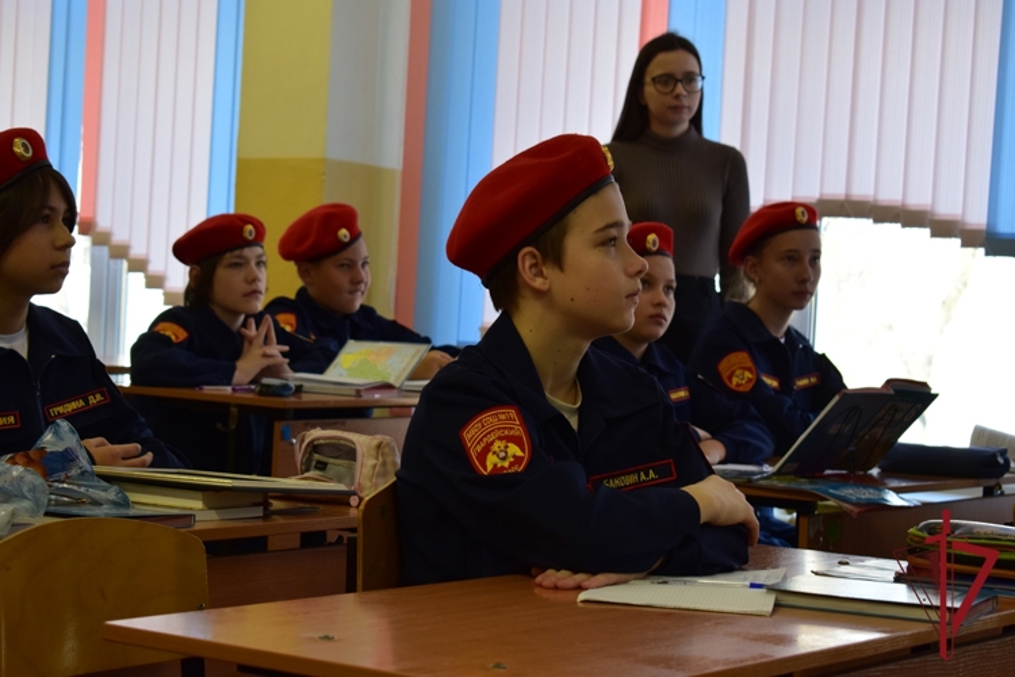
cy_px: 338
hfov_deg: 24.6
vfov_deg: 16.6
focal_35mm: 82
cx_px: 508
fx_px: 2326
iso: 640
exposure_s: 1/80
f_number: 5.6
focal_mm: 55
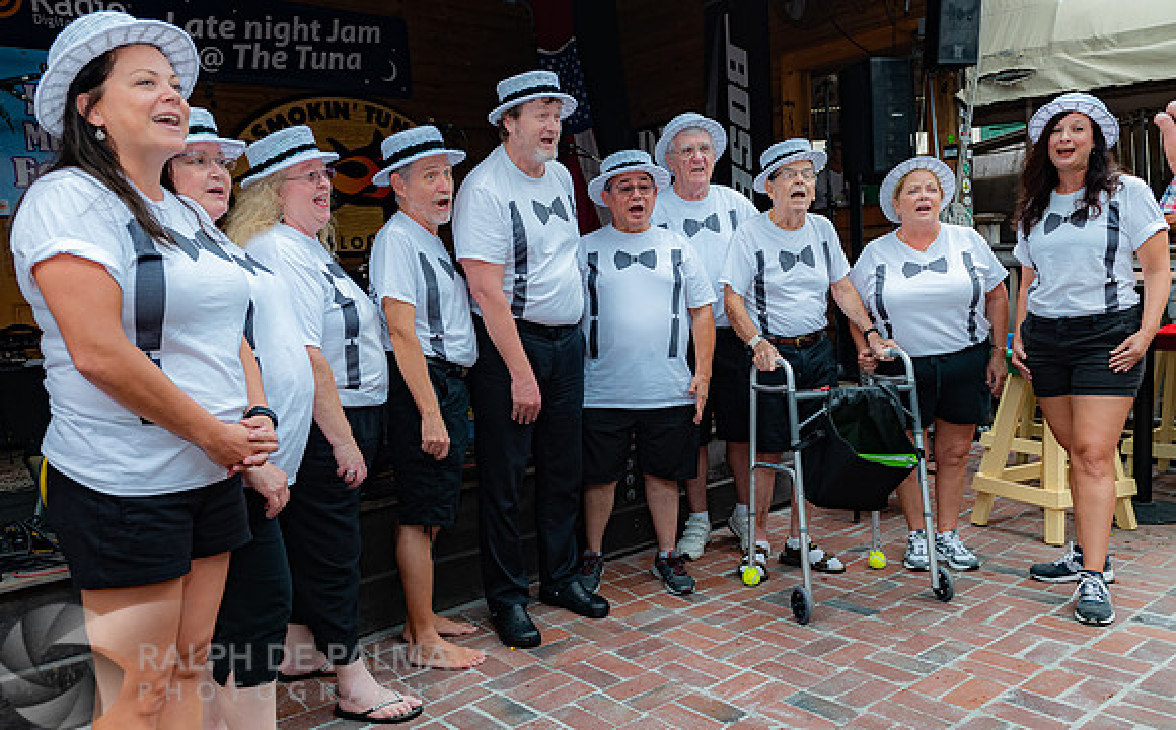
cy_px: 391
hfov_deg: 64.3
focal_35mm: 29
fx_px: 936
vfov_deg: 42.6
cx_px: 581
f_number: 5.6
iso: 500
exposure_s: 1/160
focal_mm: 24
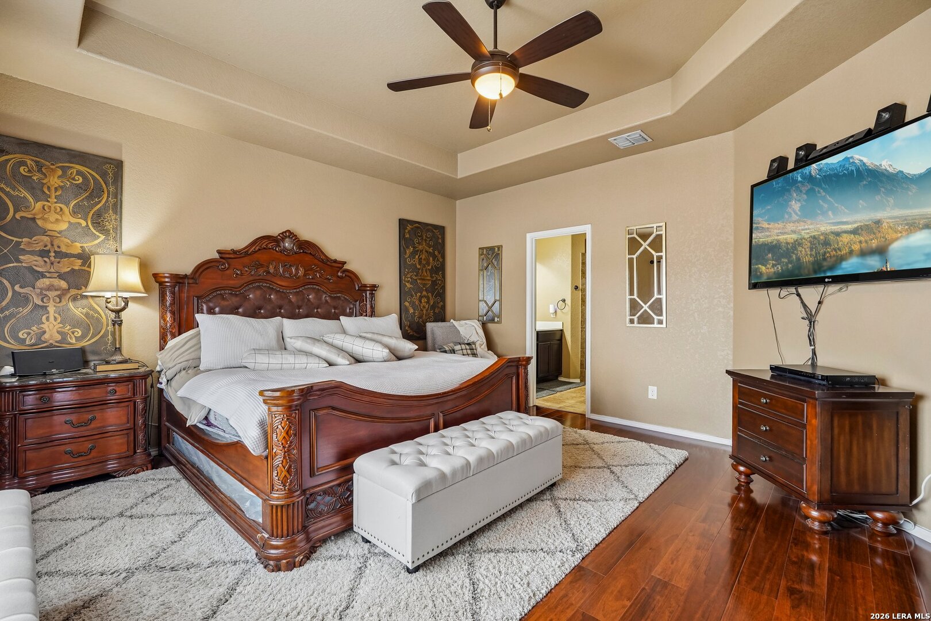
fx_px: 414
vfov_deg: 73.7
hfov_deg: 96.7
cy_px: 310
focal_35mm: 16
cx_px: 466
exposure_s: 1/10
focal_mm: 16
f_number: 8
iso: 400
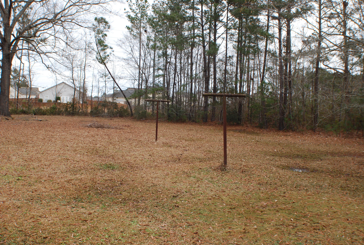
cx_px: 182
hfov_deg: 43.5
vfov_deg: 30.0
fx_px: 456
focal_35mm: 45
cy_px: 122
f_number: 8
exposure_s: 1/250
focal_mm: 30
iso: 400
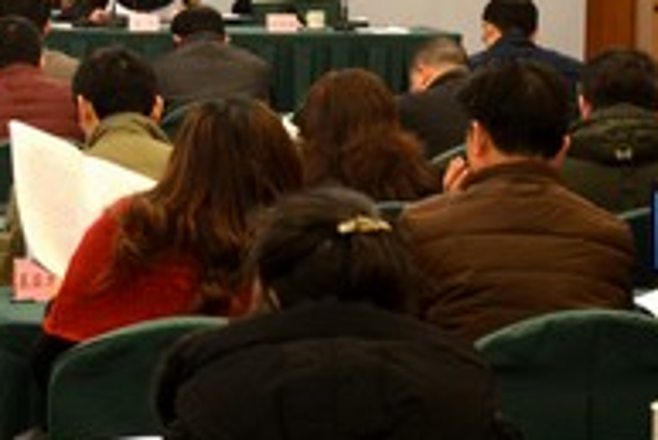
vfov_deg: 10.4
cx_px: -174
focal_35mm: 132
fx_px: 2414
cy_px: 92
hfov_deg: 14.9
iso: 800
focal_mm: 34
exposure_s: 1/45
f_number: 3.8
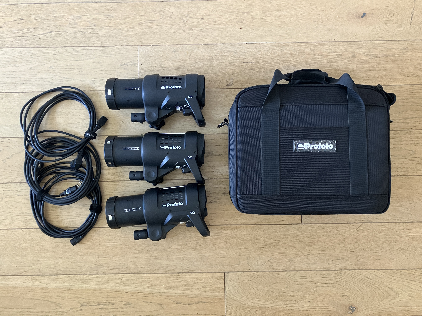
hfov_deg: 63.4
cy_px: 158
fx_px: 341
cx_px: 211
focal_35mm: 28
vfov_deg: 49.7
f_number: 1.8
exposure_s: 1/60
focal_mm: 3.99
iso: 320
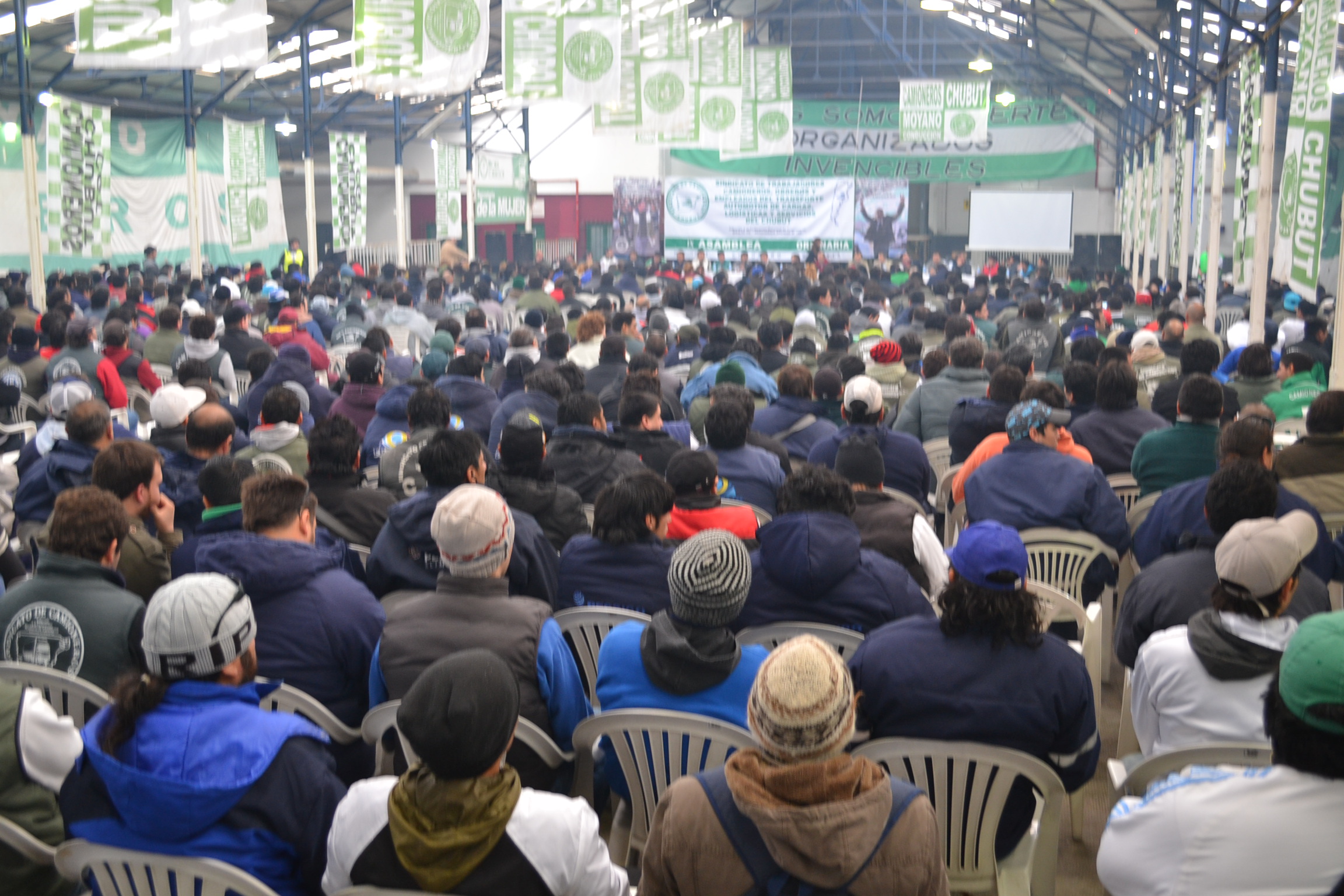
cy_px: 448
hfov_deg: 49.6
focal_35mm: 39
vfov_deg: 34.2
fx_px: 1456
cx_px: 672
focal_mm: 26
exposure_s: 1/15
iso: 400
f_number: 4.2
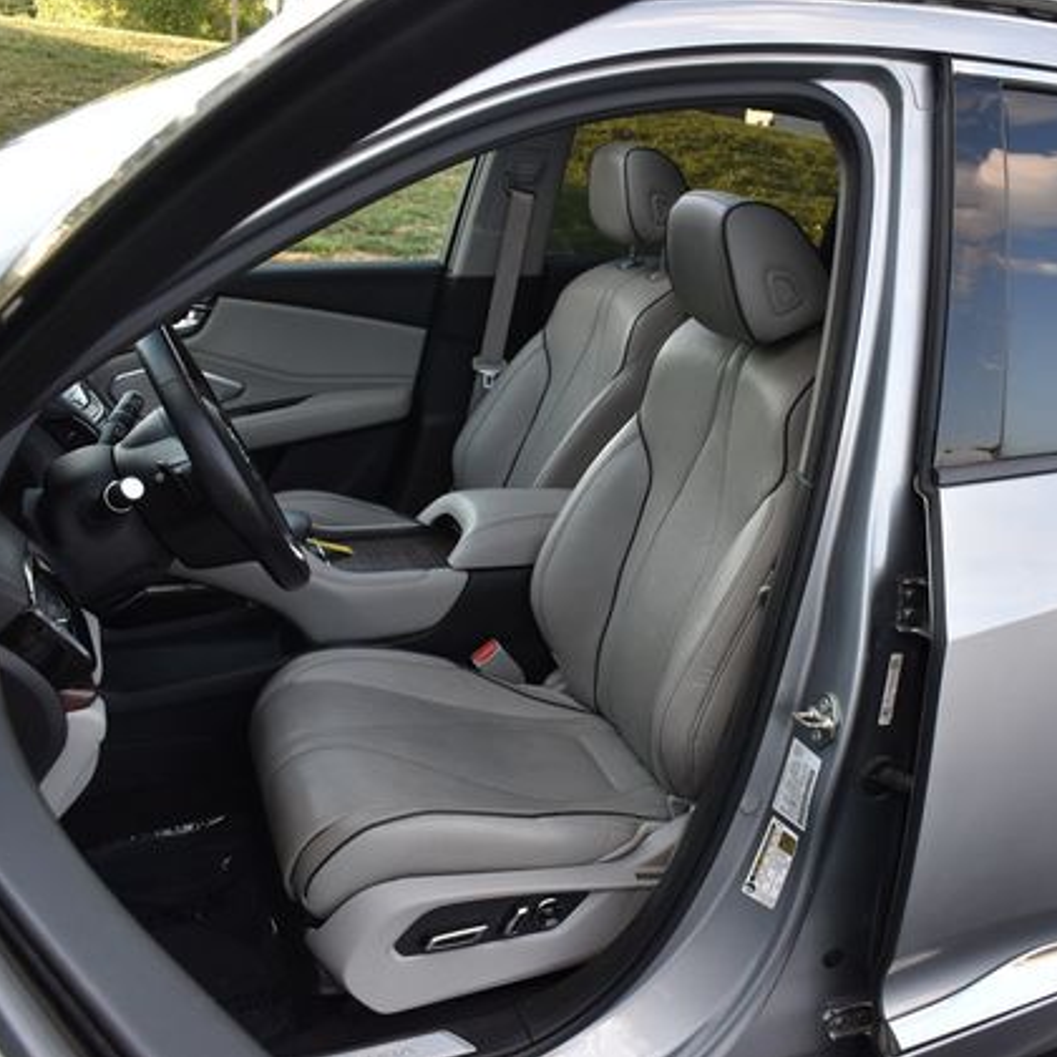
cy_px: 525
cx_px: 674
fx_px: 1209
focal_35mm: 35
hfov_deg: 46.7
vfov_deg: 47.2
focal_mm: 18
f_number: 5.6
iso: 400
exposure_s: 1/250
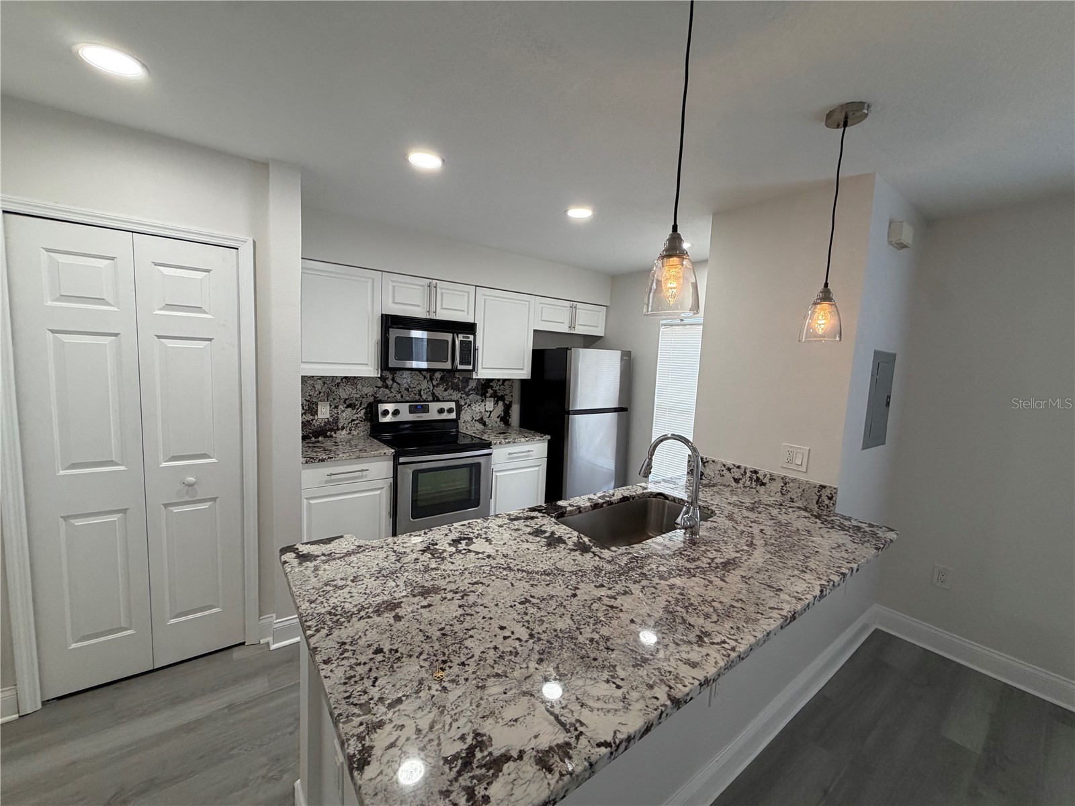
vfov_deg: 85.7
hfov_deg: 102.1
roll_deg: -3.8
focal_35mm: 14
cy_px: 403
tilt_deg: -6.1
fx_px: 435
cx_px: 538
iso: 200
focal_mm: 2.22
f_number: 2.2
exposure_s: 1/120
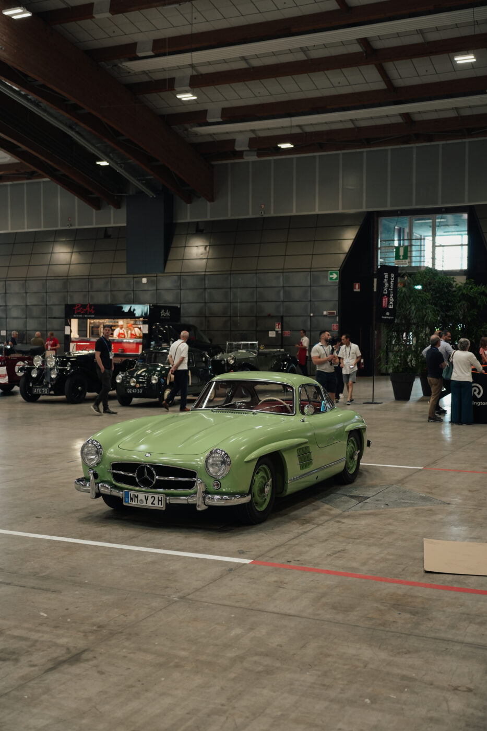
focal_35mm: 41
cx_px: 244
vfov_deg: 47.4
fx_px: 832
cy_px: 366
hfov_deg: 32.6
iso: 640
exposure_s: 1/80
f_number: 2.8
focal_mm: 41
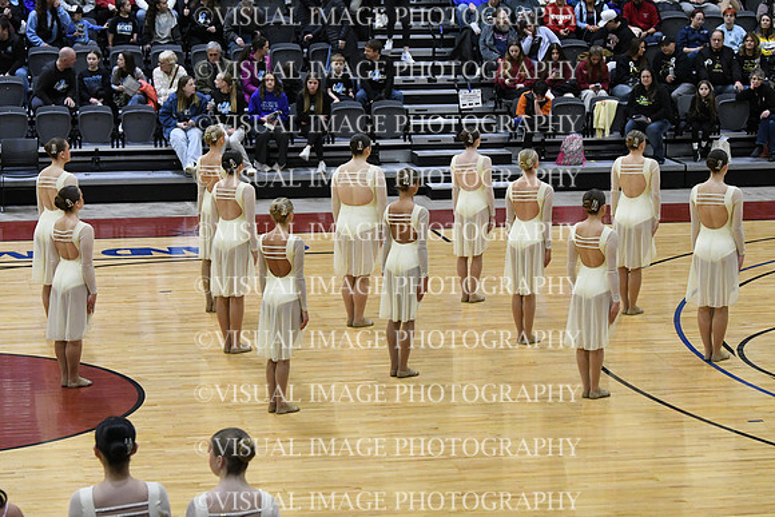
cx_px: 388
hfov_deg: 19.5
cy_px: 258
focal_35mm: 105
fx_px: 2261
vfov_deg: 13.0
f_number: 4
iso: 5000
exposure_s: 1/500
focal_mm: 70
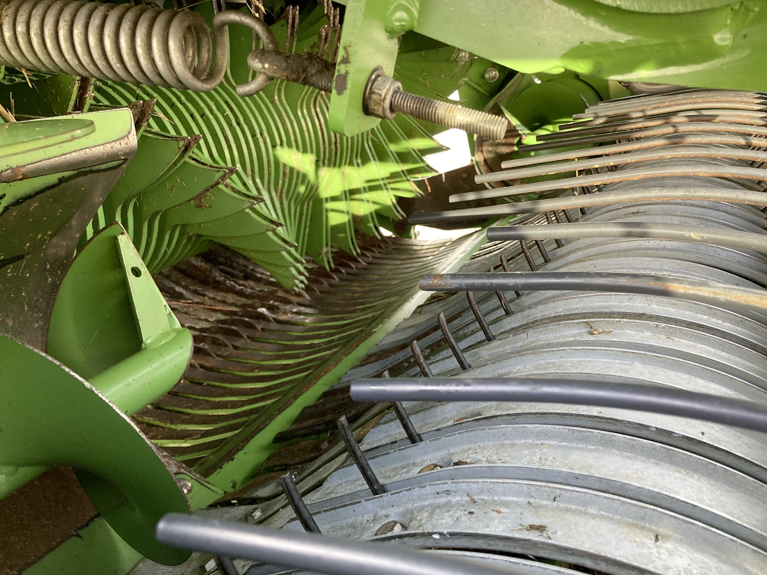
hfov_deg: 58.3
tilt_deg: -21.5
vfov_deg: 45.4
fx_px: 687
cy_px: 310
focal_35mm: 31
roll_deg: +0.1
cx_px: 412
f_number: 1.8
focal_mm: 3.99
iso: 125
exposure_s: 1/60
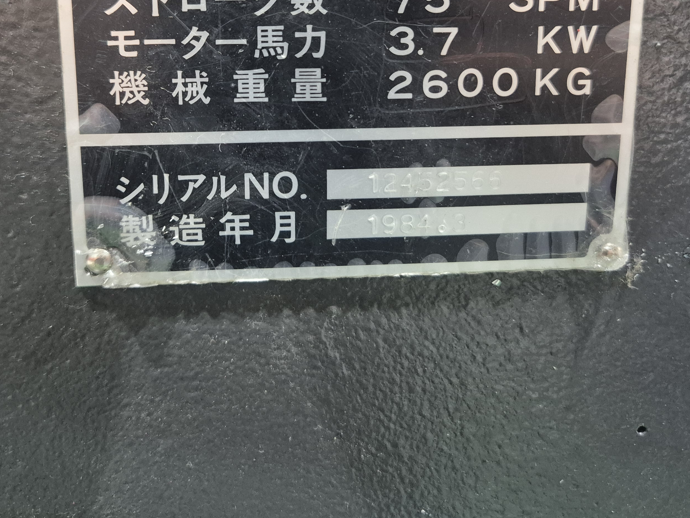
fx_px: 738
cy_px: 107
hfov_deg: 50.0
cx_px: 296
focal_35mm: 37
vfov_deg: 37.4
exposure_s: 1/60
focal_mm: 5.4
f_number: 1.8
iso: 1250
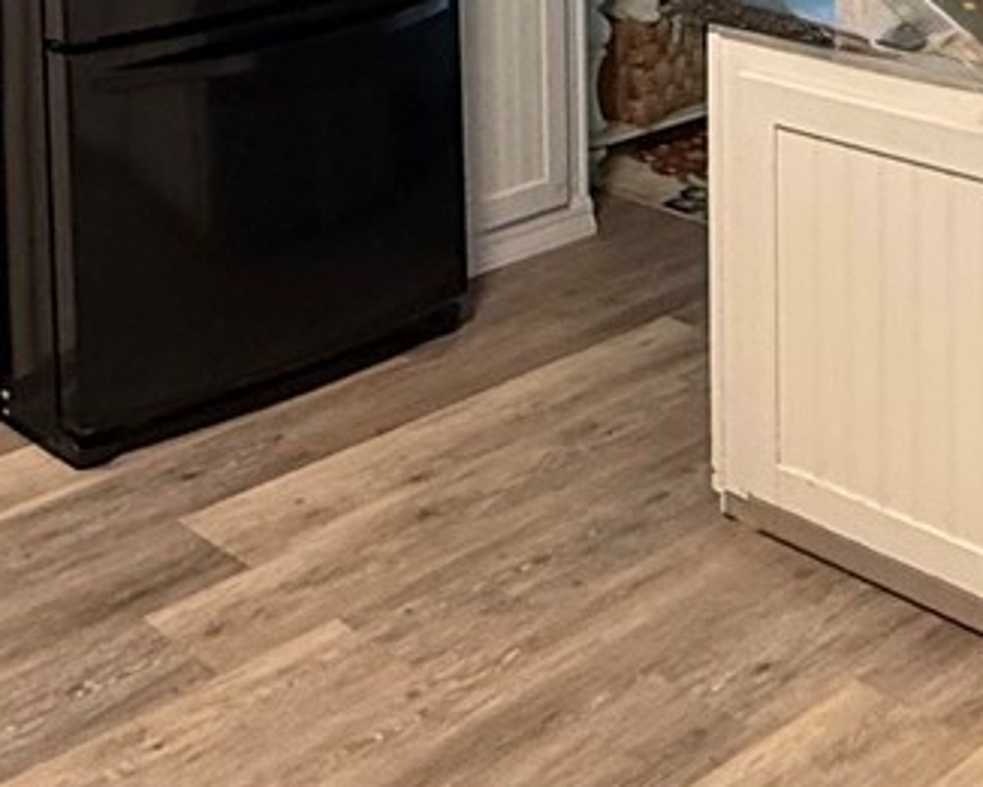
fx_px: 1950
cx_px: 130
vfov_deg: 19.8
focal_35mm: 67
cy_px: -398
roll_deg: +1.2
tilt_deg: -0.7
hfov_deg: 27.4
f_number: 2.2
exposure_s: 1/60
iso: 320
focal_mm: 2.22
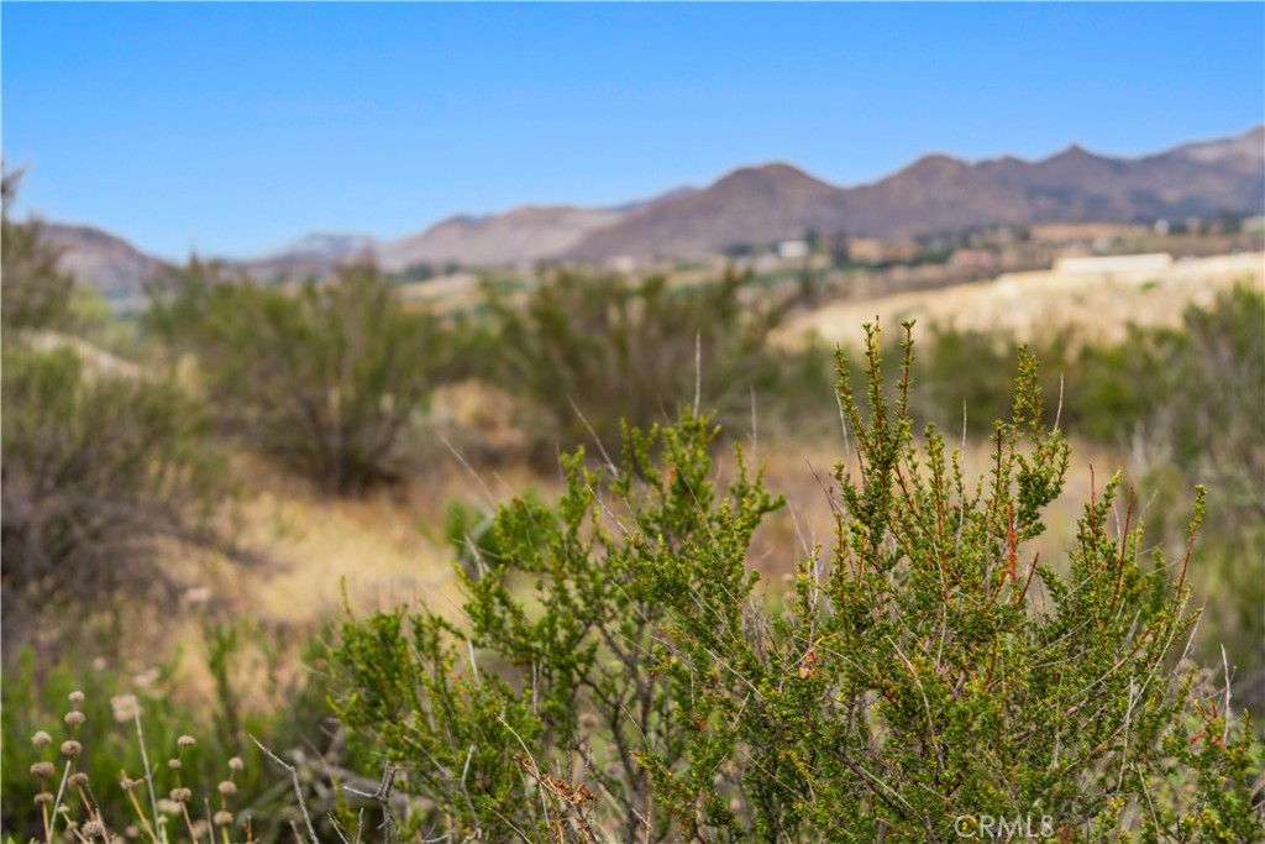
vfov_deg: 18.2
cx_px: 632
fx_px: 2636
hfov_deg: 27.0
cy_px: 422
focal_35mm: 75
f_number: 5.6
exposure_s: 1/250
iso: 100
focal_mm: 75
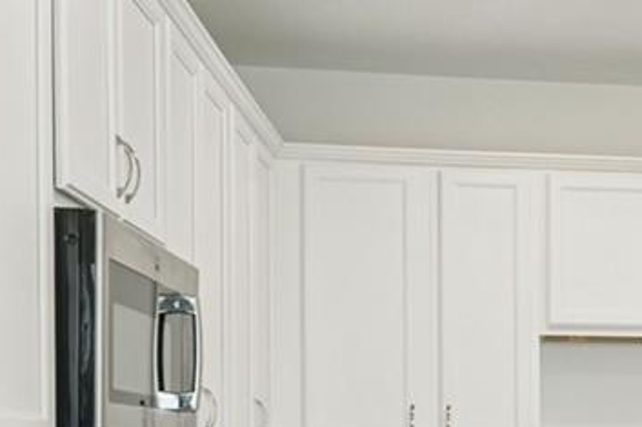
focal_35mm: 77
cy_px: 474
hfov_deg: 24.3
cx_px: 735
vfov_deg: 17.1
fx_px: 1372
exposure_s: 1/50
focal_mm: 17
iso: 400
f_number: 8
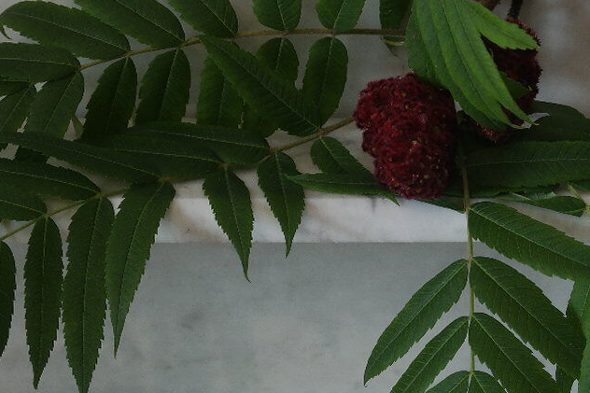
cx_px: 588
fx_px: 1343
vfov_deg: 16.2
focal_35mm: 82
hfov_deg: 23.7
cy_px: 417
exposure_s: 1/30
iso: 400
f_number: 5.6
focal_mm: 20
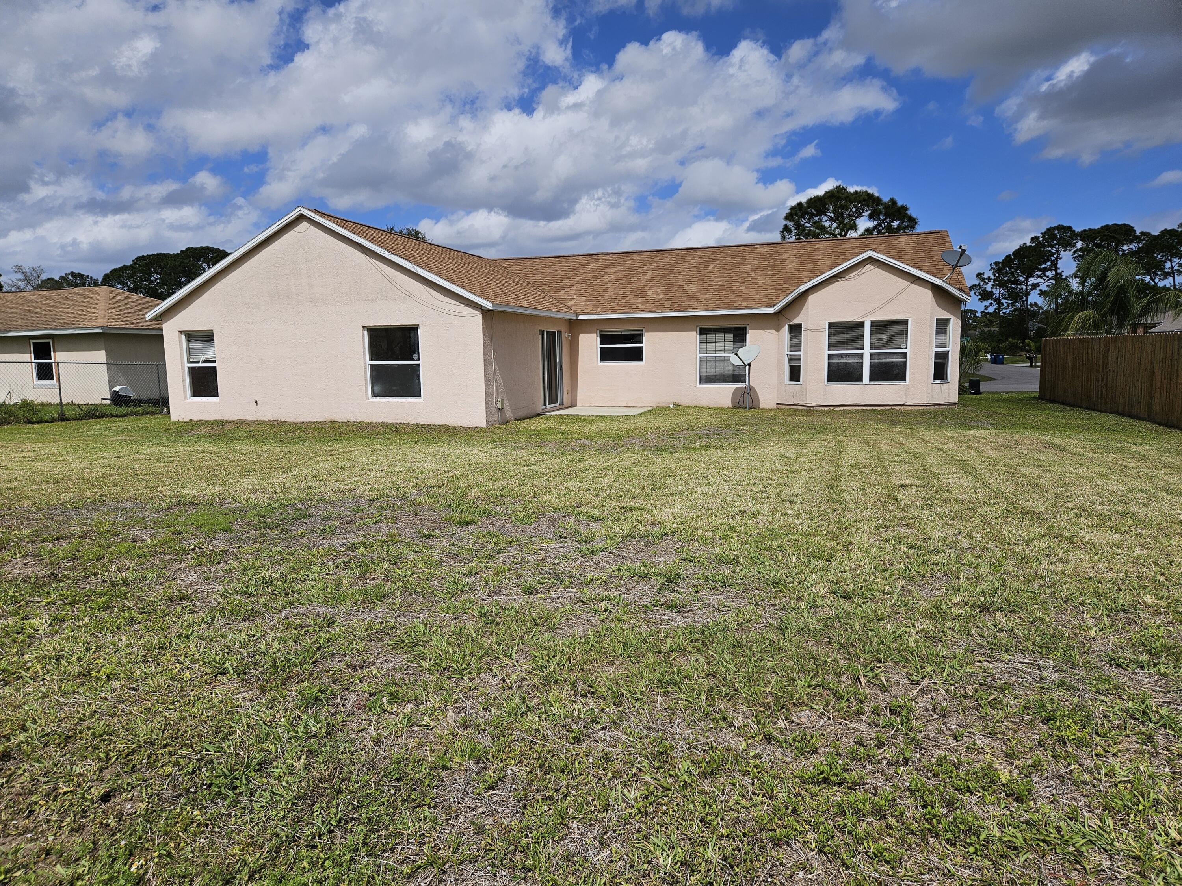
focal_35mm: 23
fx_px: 785
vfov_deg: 58.9
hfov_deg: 73.9
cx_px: 591
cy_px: 443
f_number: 1.8
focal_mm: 5.4
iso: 25
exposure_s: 1/5200
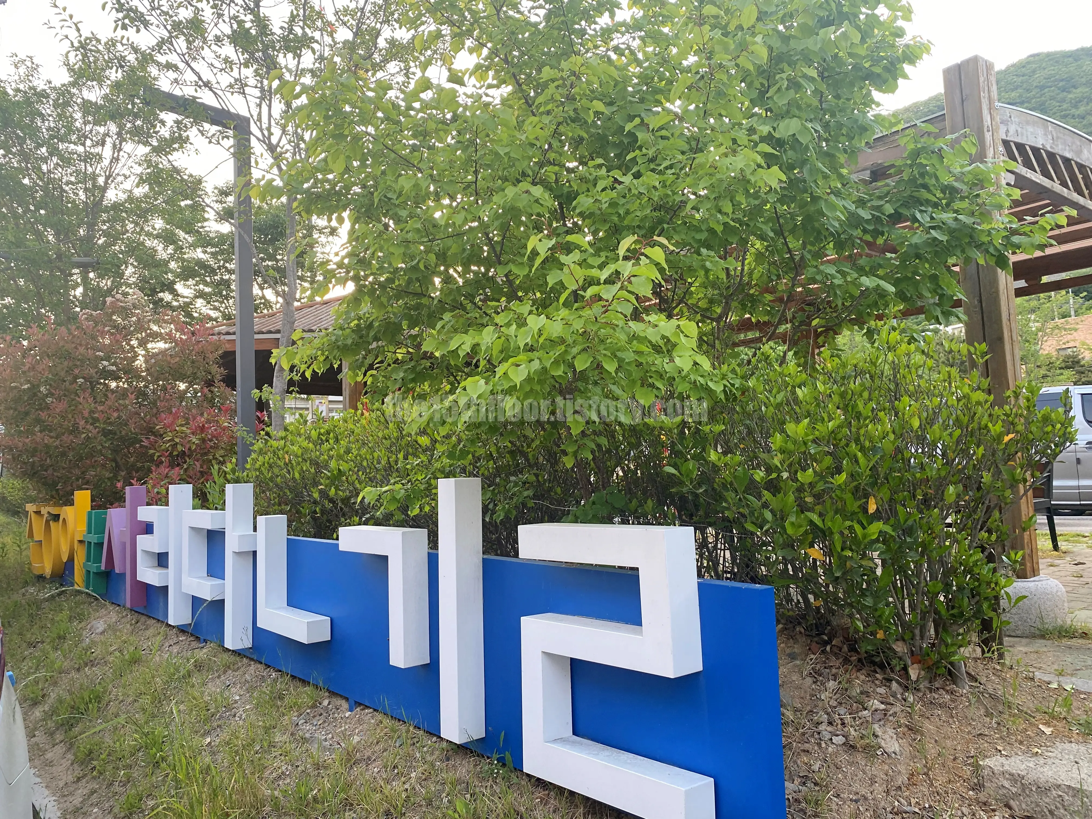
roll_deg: +1.2
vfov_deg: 53.1
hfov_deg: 67.3
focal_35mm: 26
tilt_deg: +5.2
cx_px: 546
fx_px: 820
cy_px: 410
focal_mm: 4.25
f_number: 1.8
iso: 64
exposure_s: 1/122
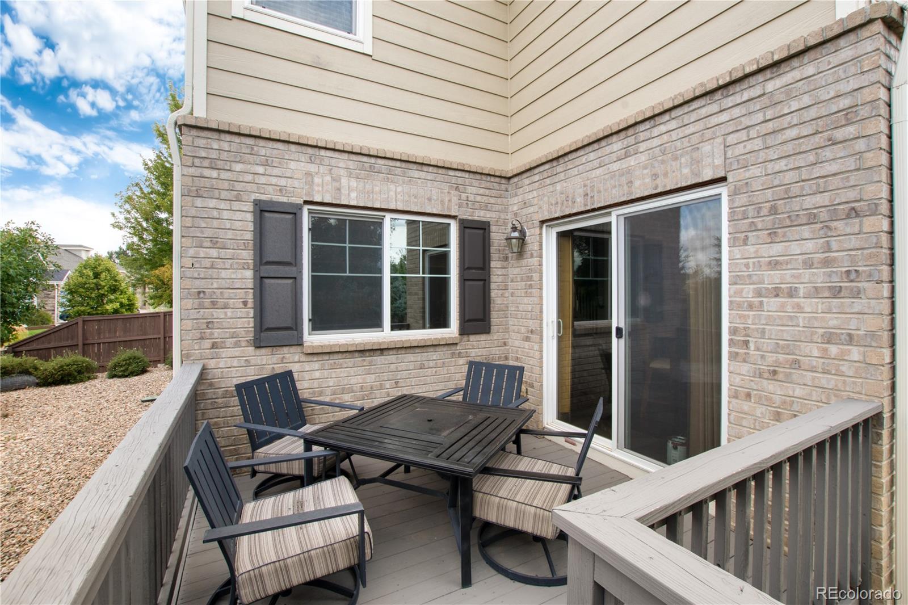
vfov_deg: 77.3
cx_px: 454
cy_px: 302
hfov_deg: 100.4
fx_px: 378
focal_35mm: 15
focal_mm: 10
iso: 200
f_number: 10
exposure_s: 1/15
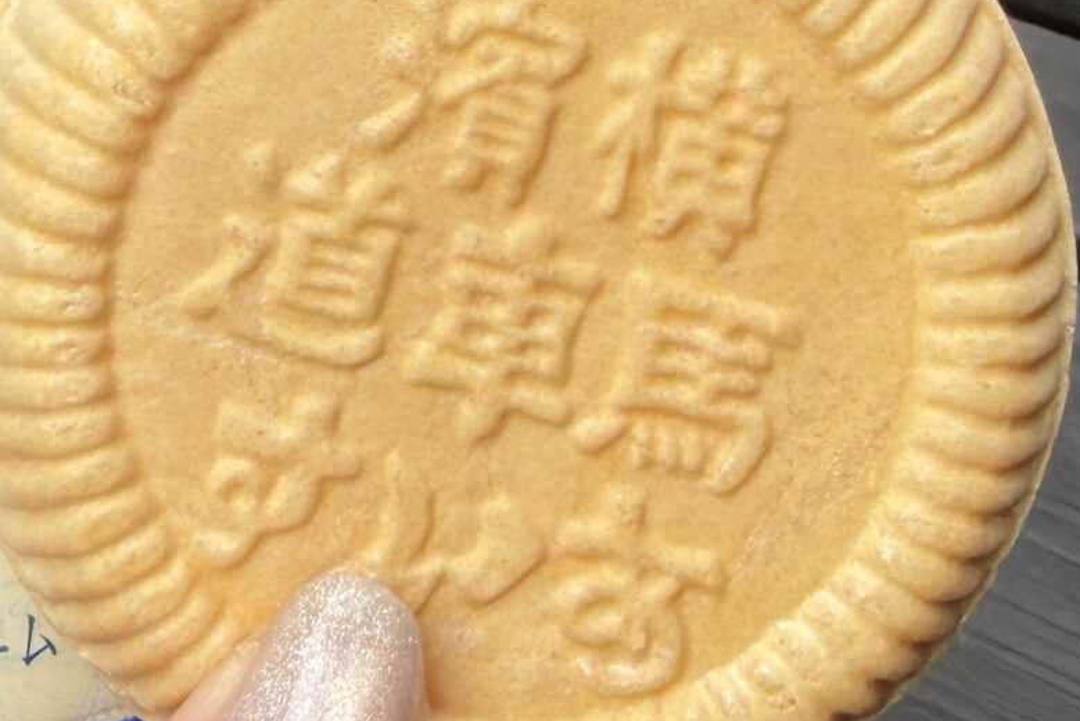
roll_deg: +1.1
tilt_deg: -32.2
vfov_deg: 15.6
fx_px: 2461
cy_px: -295
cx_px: 377
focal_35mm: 82
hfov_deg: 24.7
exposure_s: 1/300
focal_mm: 2.22
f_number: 2.2
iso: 40
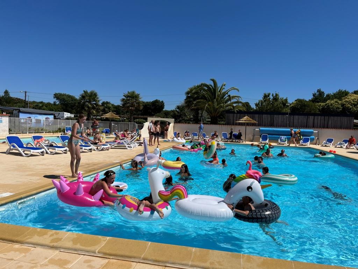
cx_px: 179
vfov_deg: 53.1
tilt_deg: -2.2
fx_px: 269
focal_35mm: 26
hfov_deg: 67.3
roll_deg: -1.9
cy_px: 134
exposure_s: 1/8403
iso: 50
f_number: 1.6
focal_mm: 5.1
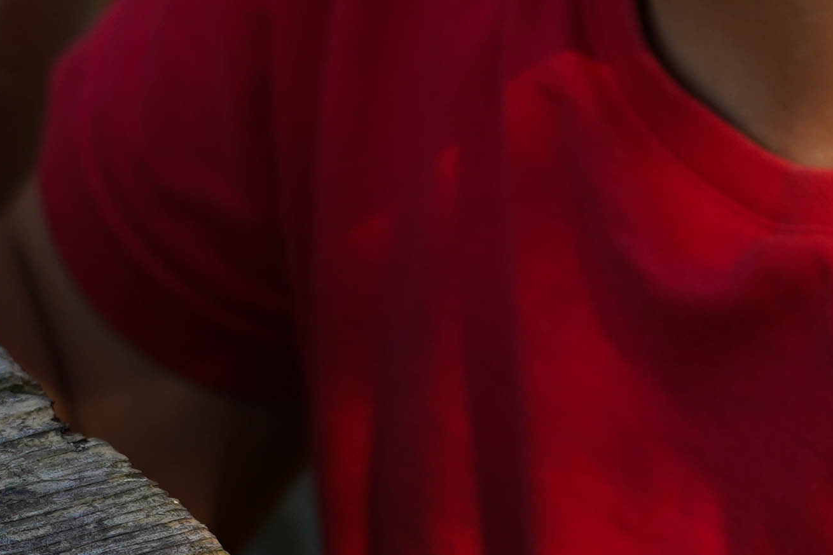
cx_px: -553
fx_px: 5298
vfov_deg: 5.9
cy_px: -209
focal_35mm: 229
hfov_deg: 8.7
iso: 200
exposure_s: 1/250
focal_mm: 50
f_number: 5.6
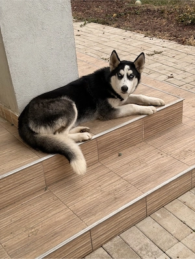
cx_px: 98
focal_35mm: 48
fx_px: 361
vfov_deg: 39.7
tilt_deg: -29.8
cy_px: 130
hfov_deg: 30.3
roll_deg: +3.4
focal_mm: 6.76
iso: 64
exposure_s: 1/1353
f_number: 1.78
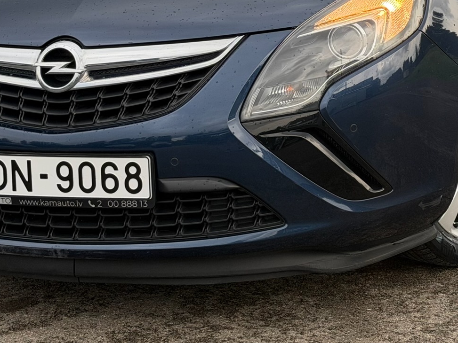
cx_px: 249
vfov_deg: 14.5
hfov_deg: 19.4
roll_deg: +0.6
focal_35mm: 101
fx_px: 1336
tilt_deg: -8.8
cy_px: 20
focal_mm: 6.76
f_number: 1.78
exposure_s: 1/229
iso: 64
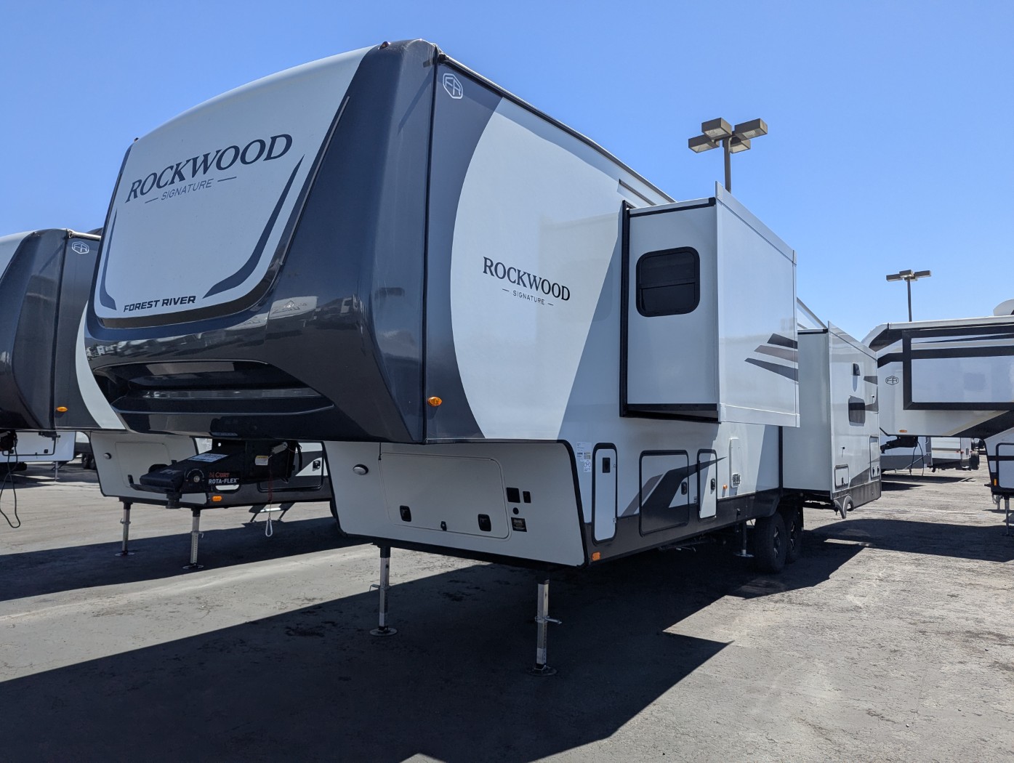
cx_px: 507
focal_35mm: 24
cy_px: 382
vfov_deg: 56.9
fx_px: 704
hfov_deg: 71.5
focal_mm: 6.81
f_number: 1.85
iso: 50
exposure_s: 1/1919
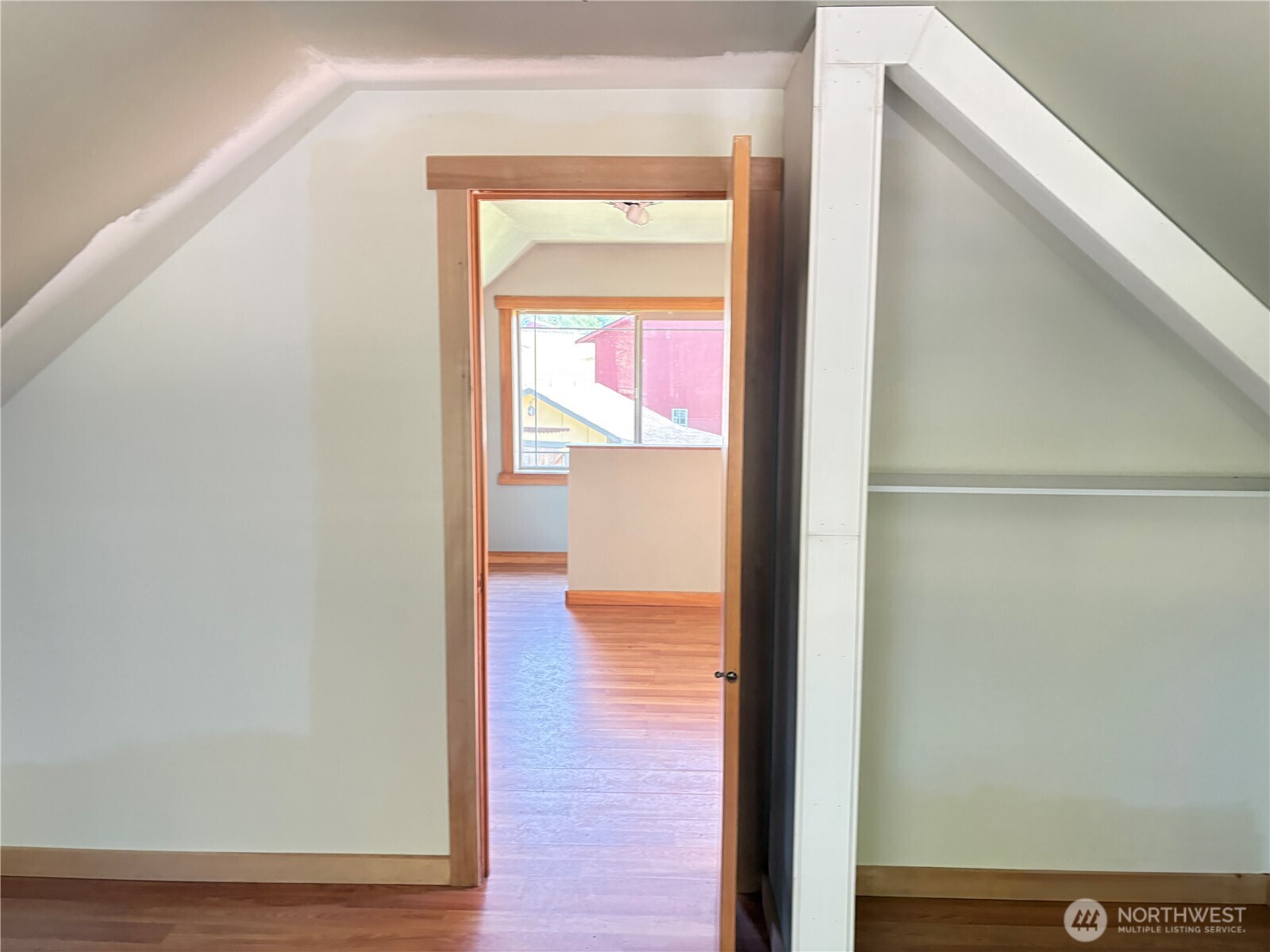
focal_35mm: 26
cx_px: 635
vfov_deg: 53.1
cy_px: 476
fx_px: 954
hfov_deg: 67.3
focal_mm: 5.96
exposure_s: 1/60
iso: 400
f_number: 1.6
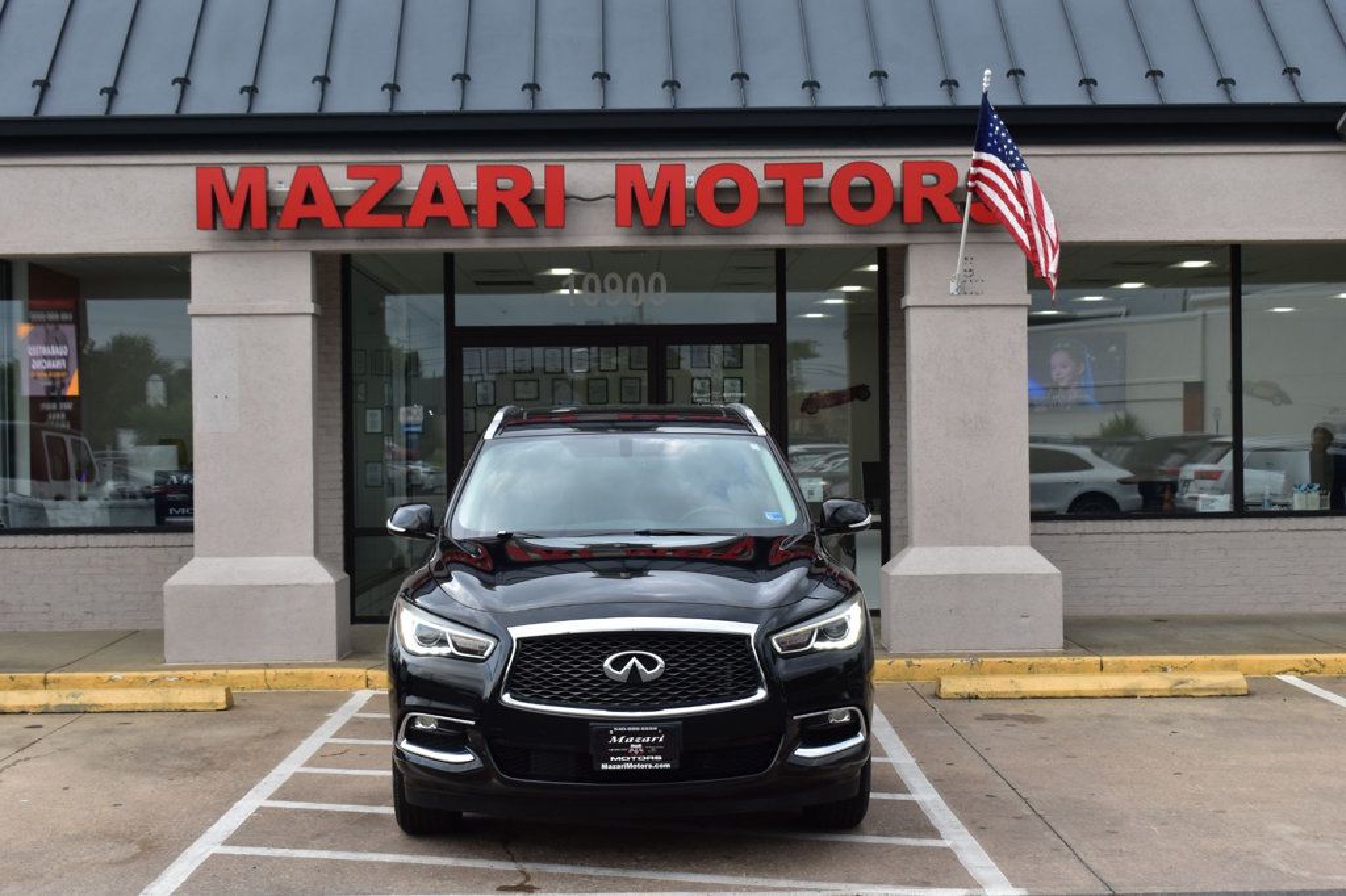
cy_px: 448
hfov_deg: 37.9
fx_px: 1962
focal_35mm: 52
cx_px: 673
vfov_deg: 25.7
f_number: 10
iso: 400
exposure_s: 1/200
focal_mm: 35
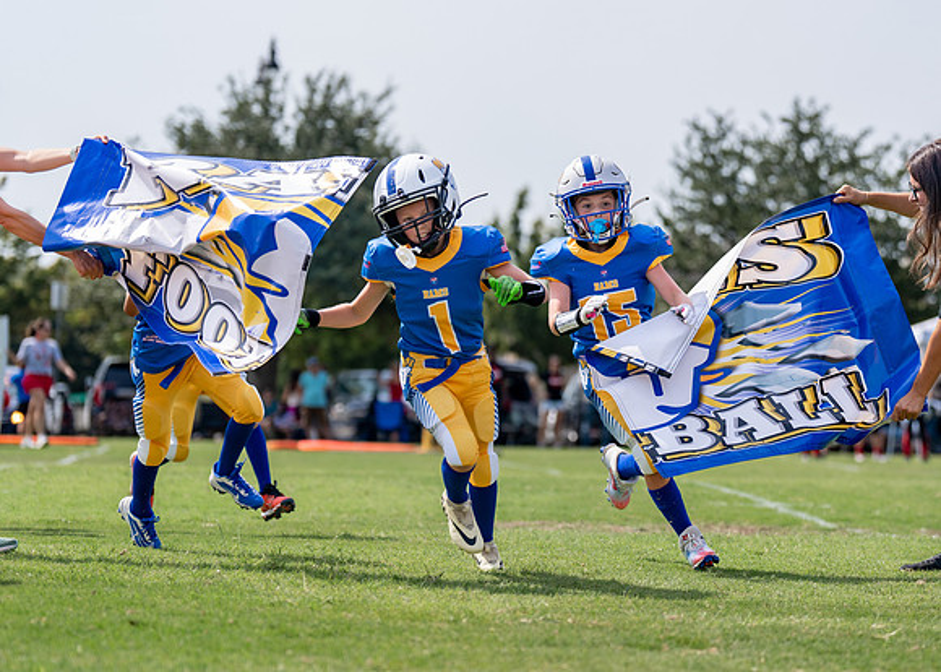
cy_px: 372
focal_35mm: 136
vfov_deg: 10.6
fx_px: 3628
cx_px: 562
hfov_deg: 14.8
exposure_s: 1/1600
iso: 100
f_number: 2.8
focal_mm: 107
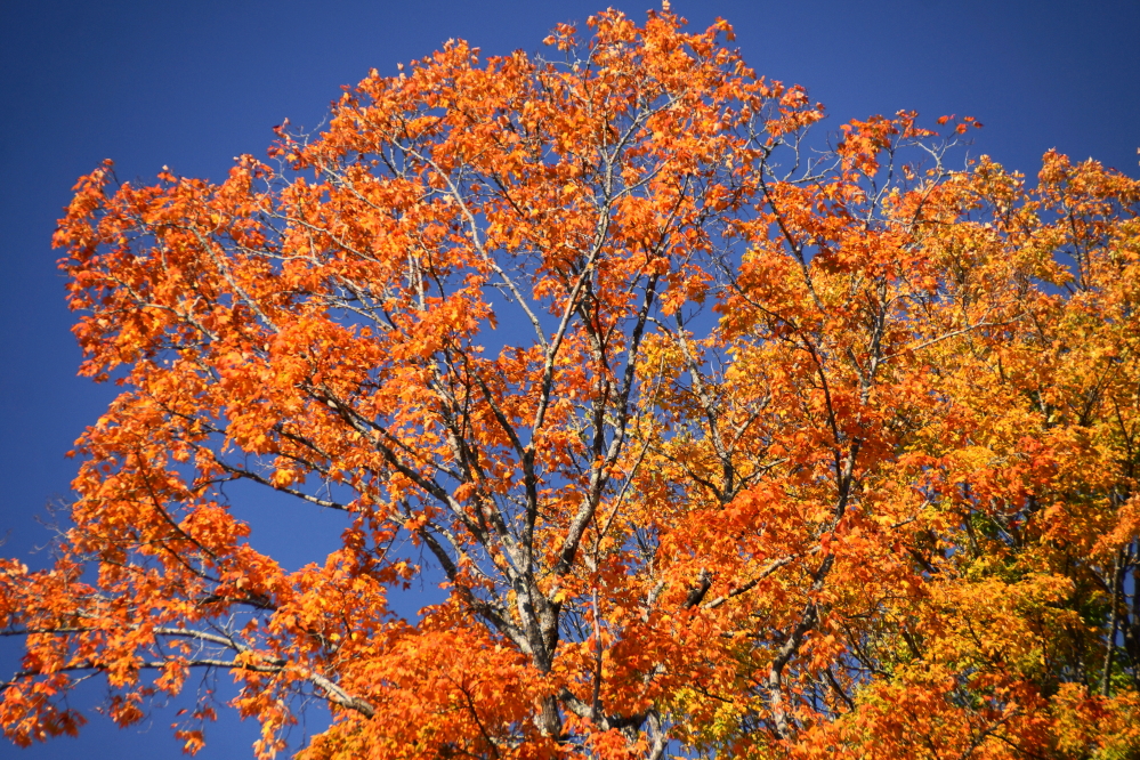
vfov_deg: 5.7
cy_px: 380
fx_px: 7599
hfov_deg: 8.6
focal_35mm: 240
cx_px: 570
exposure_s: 1/250
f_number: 6.3
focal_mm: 160
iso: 160
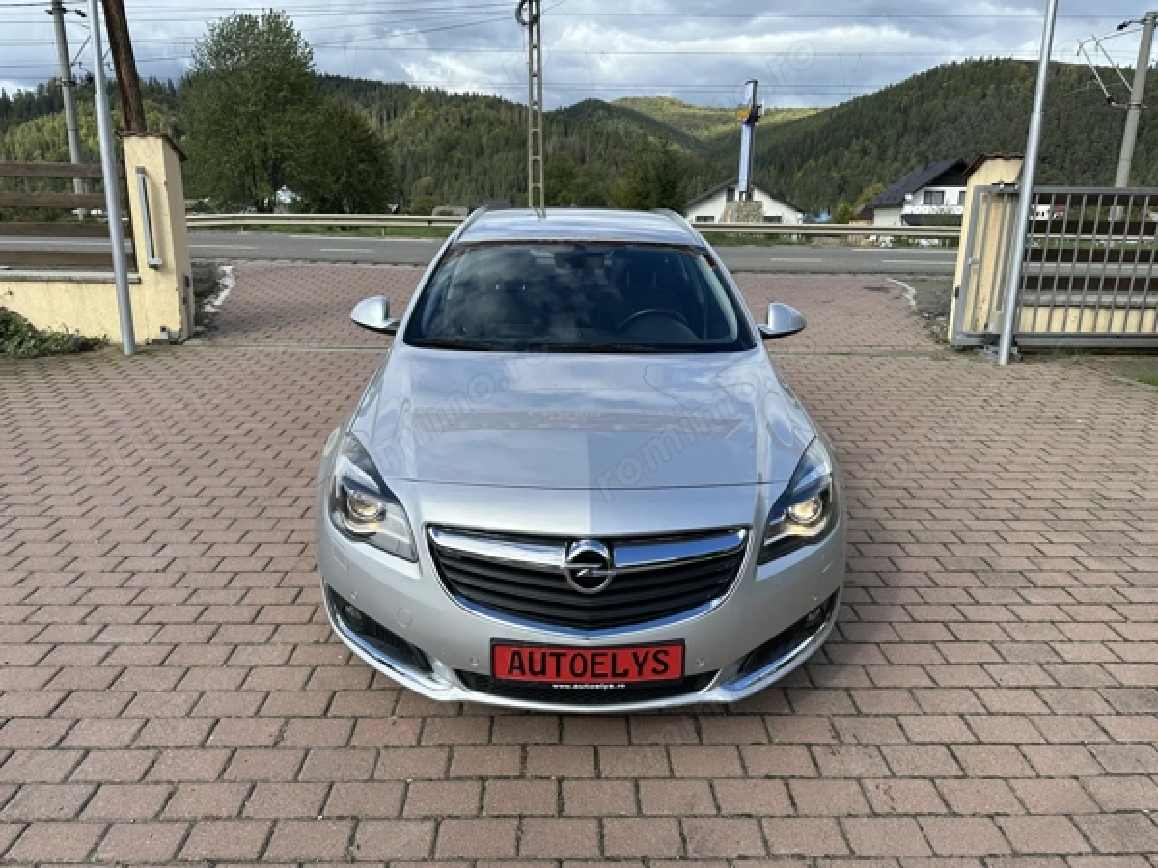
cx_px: 579
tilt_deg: -14.8
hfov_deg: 71.6
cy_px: 434
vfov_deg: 56.8
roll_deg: -0.3
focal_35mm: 24
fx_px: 803
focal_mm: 6.86
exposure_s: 1/2299
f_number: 1.78
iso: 80
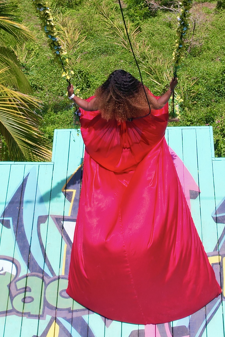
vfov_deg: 53.1
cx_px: 121
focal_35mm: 36
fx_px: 337
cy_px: 164
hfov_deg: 36.9
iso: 100
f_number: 2.8
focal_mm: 8.38
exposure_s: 1/2000
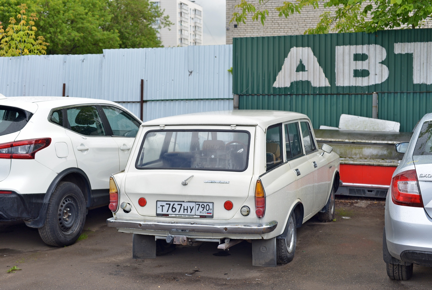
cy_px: 145
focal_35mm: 50
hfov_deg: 39.5
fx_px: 601
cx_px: 216
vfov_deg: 27.1
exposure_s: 1/250
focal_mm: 50
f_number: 5.6
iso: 200
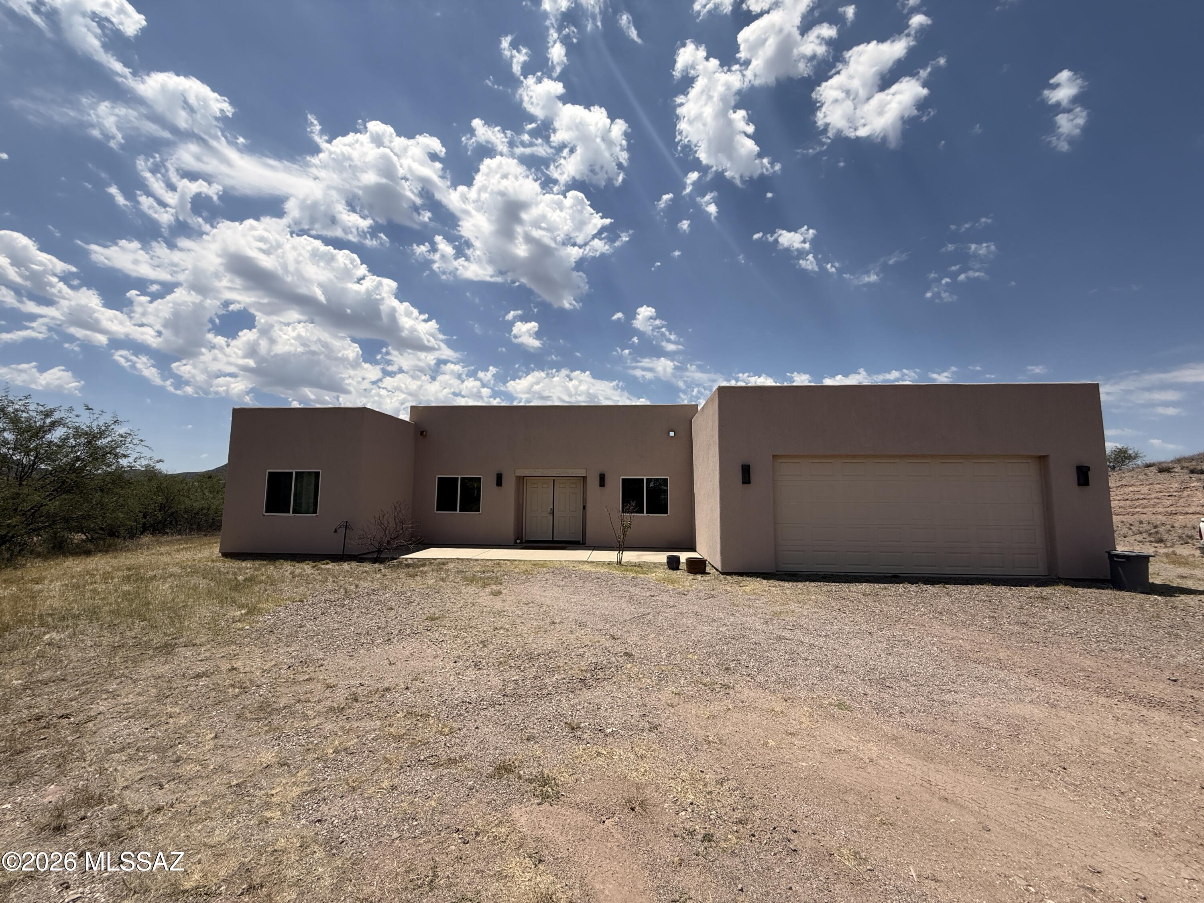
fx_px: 487
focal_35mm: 14
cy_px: 452
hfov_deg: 102.1
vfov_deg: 85.7
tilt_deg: +5.8
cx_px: 602
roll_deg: -0.6
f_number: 2.2
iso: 50
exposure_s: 1/3891
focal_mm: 2.22
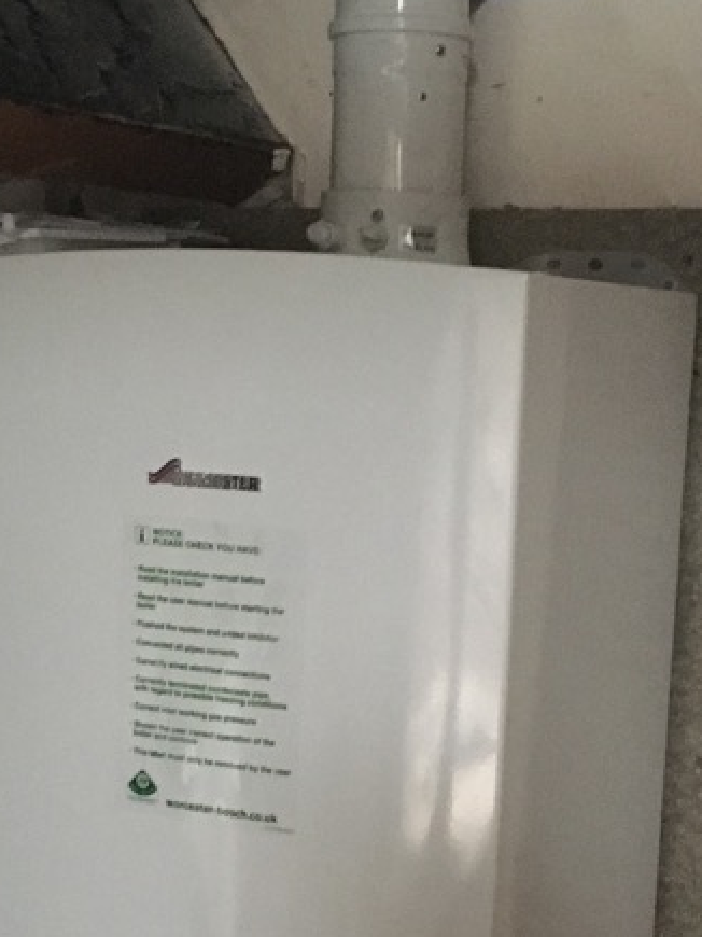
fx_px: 2164
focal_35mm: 80
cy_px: 756
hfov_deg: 18.4
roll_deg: -1.3
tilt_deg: -10.2
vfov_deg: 24.0
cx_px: 360
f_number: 2.2
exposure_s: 1/17
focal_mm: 4.15
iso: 640
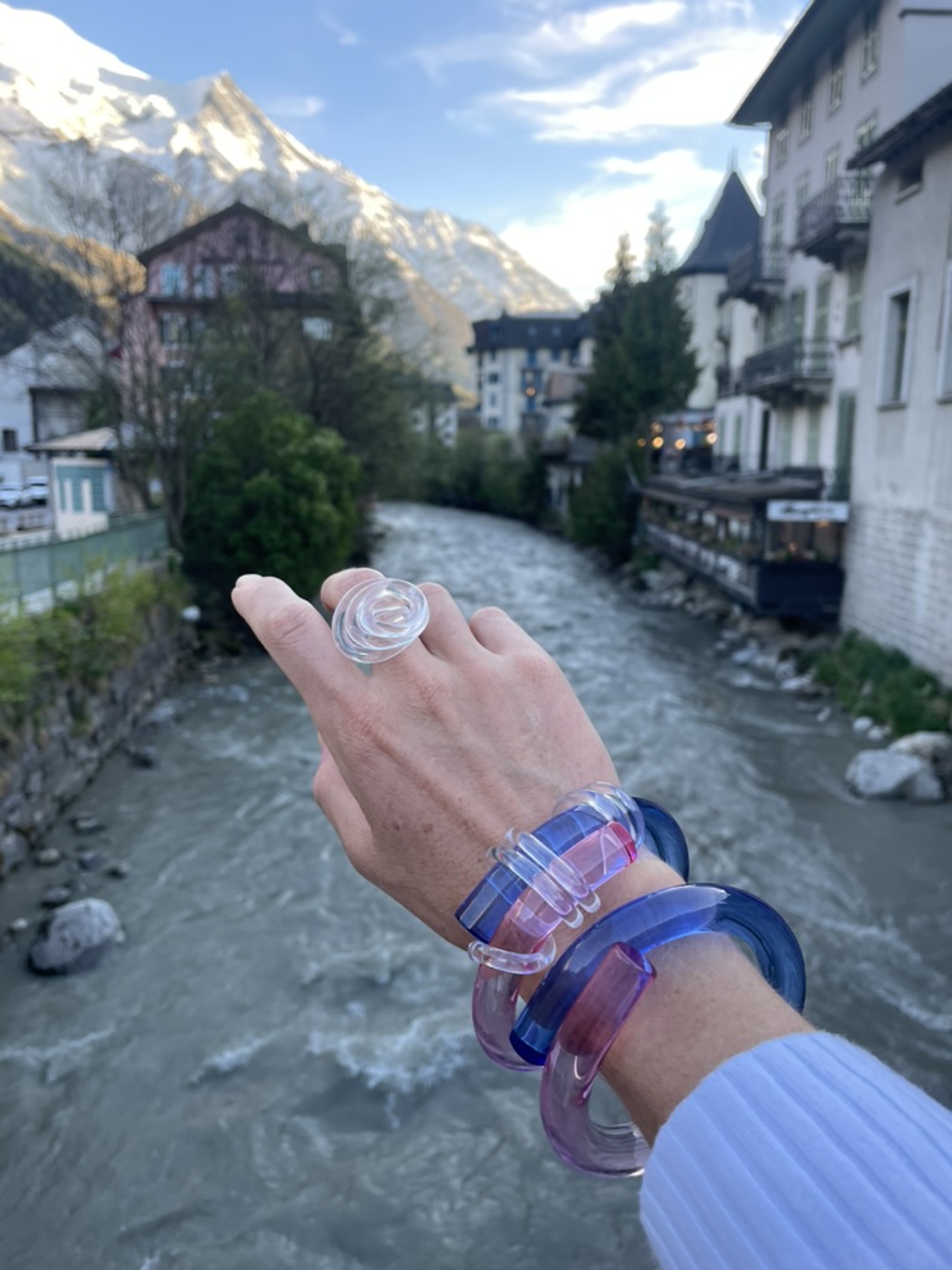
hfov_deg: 53.1
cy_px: 635
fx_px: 953
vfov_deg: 67.3
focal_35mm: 26
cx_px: 476
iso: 32
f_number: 1.6
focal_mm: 4.2
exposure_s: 1/162
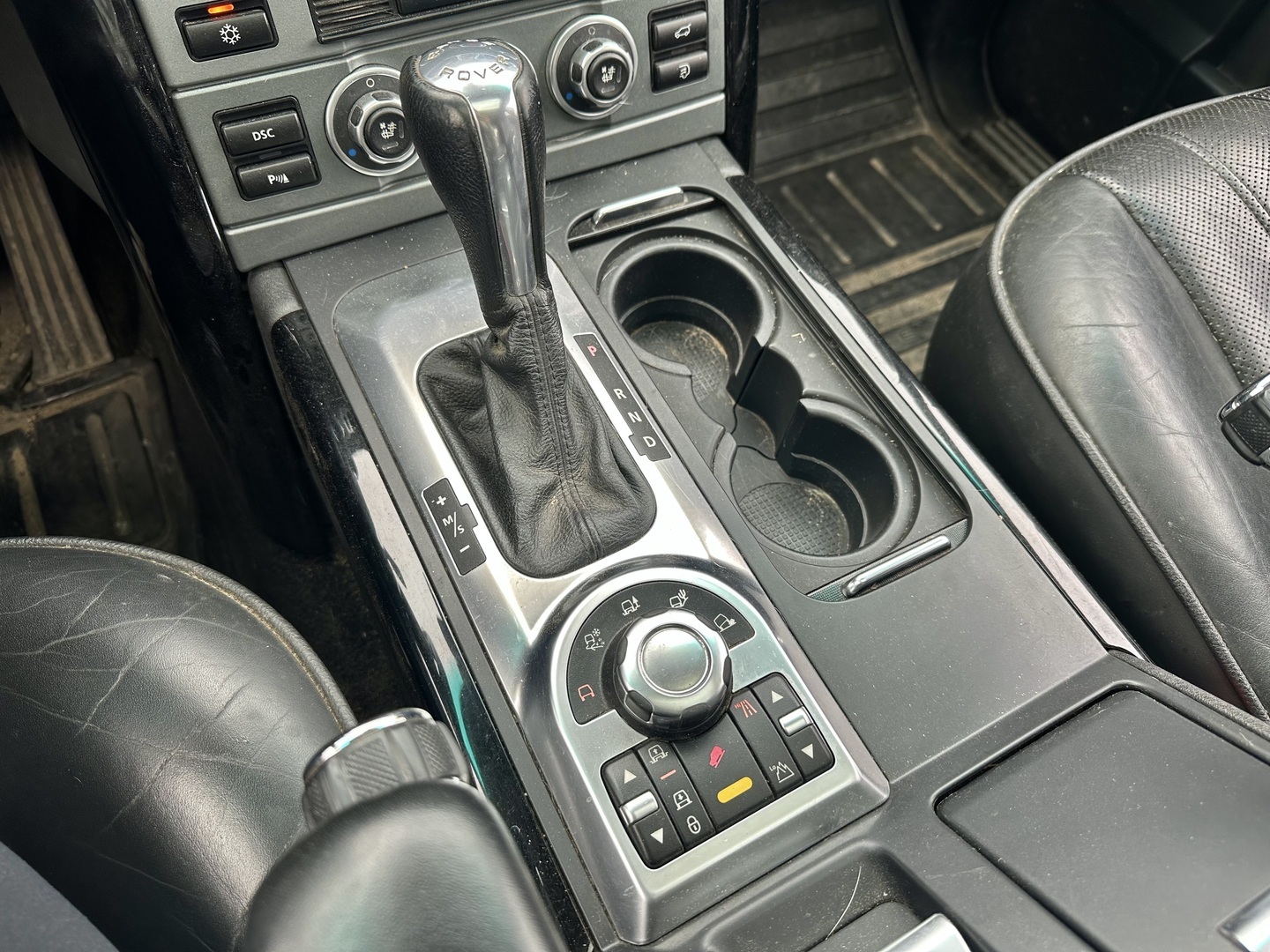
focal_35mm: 24
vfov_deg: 56.8
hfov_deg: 71.6
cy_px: 476
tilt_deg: -58.6
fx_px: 881
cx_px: 635
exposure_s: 1/121
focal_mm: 6.86
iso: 80
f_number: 1.78
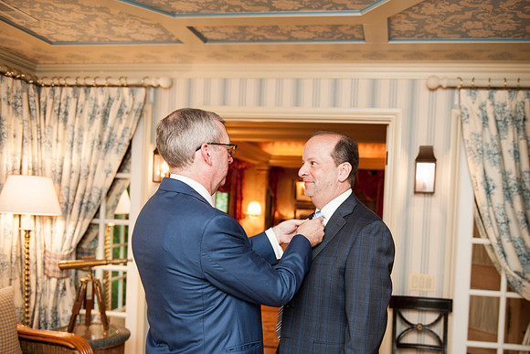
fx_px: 511
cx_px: 317
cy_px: 212
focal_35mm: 35
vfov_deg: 38.0
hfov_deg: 54.4
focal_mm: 29
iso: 400
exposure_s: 1/60
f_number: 2.8
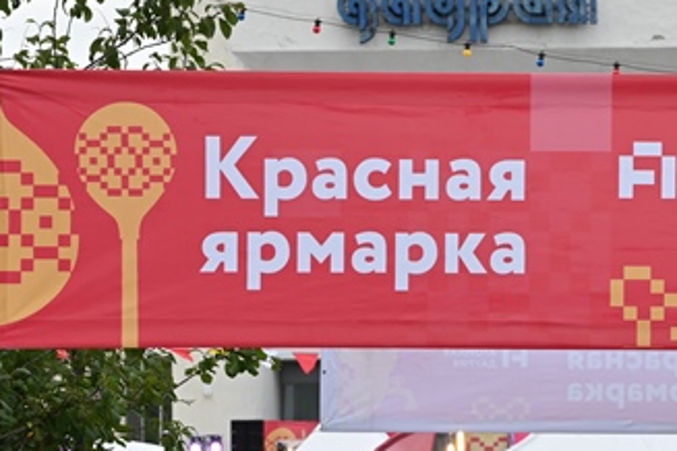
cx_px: 549
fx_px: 2181
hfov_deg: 17.5
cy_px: 411
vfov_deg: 11.7
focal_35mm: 116
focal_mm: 37
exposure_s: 1/160
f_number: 5.6
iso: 64
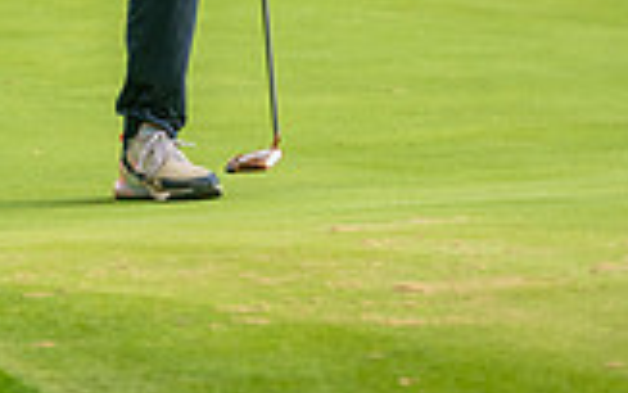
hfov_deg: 2.5
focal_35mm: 843
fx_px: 14433
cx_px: 108
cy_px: -405
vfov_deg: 1.6
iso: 400
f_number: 4
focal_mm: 300
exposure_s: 1/800
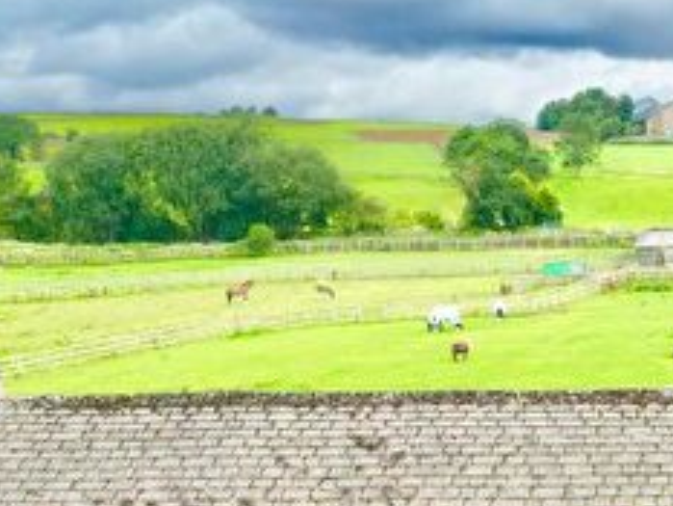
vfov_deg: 19.3
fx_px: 1401
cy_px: 600
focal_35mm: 72
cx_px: 659
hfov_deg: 25.8
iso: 140
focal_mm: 6.72
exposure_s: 1/2500
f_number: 1.7
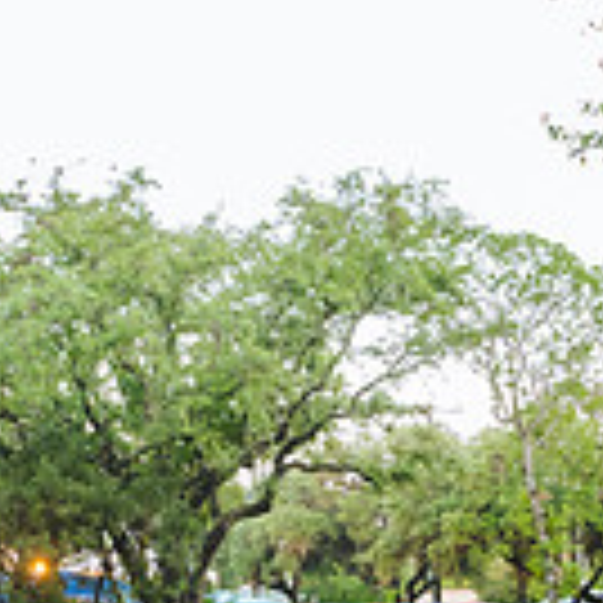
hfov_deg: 19.4
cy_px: 506
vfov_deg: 19.5
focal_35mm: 88
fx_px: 1734
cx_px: 81
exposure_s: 1/100
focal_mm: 24
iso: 1250
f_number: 3.5
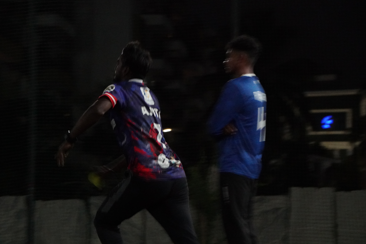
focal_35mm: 125
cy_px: 126
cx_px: 173
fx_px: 1271
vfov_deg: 11.0
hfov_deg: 16.4
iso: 8000
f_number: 5.6
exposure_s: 1/125
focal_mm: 78
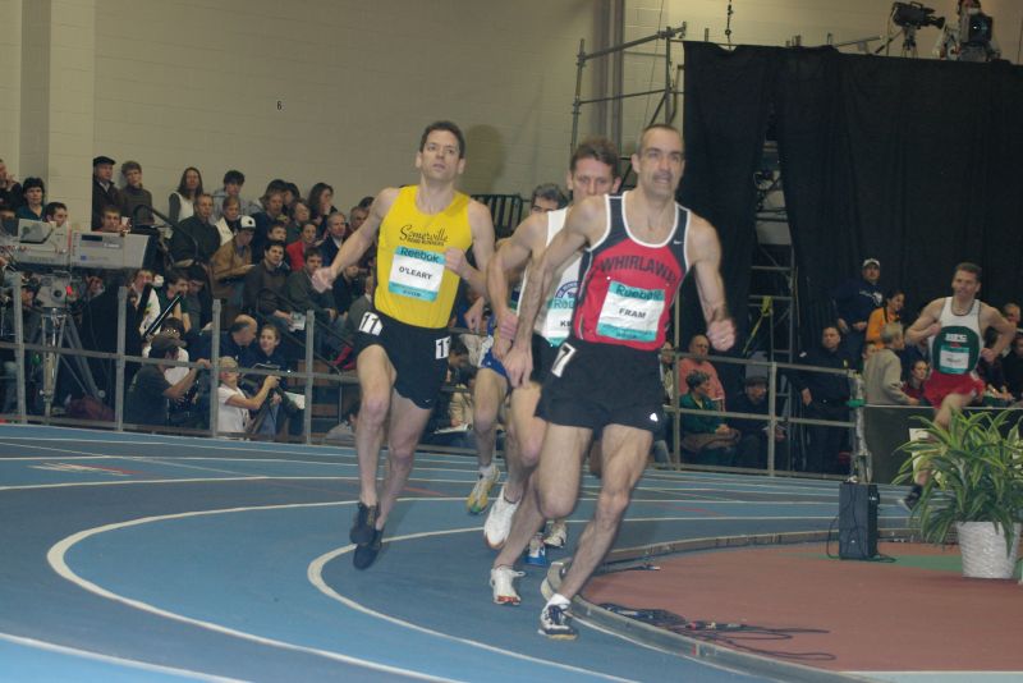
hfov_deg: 16.4
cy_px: 342
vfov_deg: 11.0
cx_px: 512
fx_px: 3539
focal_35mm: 124
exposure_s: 1/100
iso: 800
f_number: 5.6
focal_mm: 83
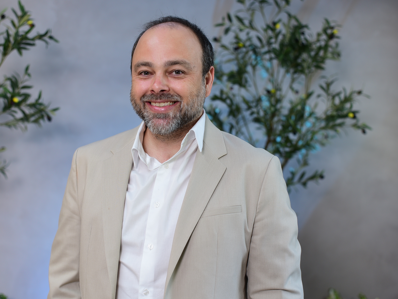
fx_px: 632
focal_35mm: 55
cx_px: 172
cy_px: 147
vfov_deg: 26.6
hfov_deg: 34.9
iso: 400
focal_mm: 50
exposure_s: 1/125
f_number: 2.5
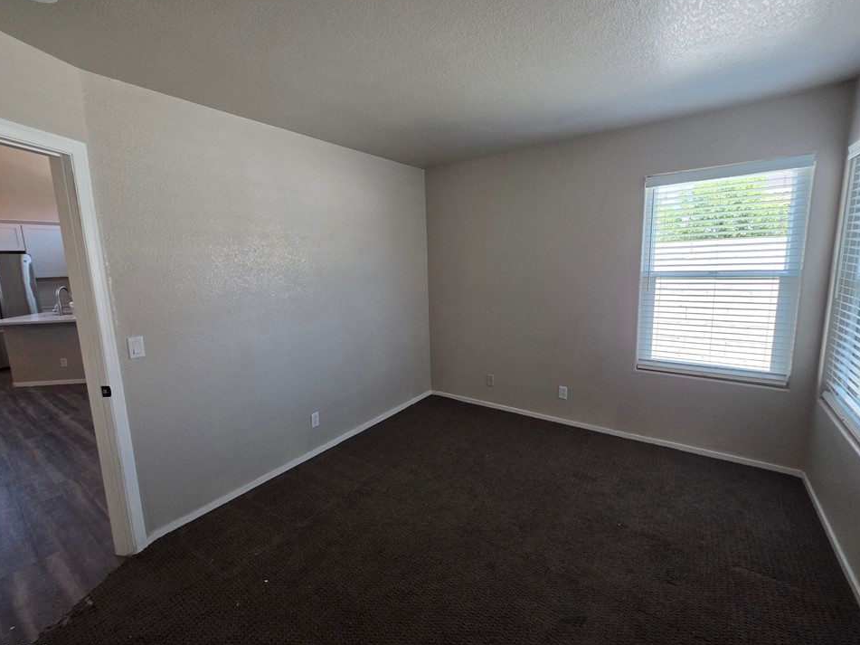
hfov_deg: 102.0
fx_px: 348
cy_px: 320
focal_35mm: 14
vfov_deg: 85.7
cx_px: 414
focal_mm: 2.2
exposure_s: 1/240
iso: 400
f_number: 1.9
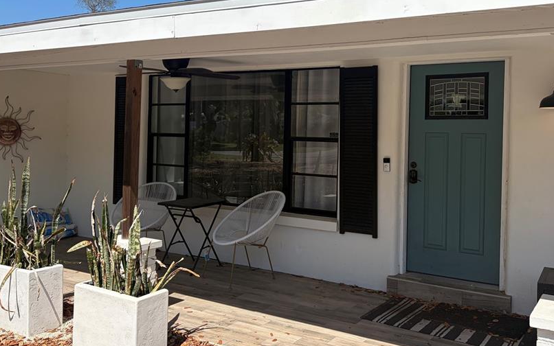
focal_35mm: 35
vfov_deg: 36.1
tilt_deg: +2.0
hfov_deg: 55.0
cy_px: 130
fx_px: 529
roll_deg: -1.0
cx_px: 324
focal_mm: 5.96
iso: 64
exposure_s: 1/5814
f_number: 1.6
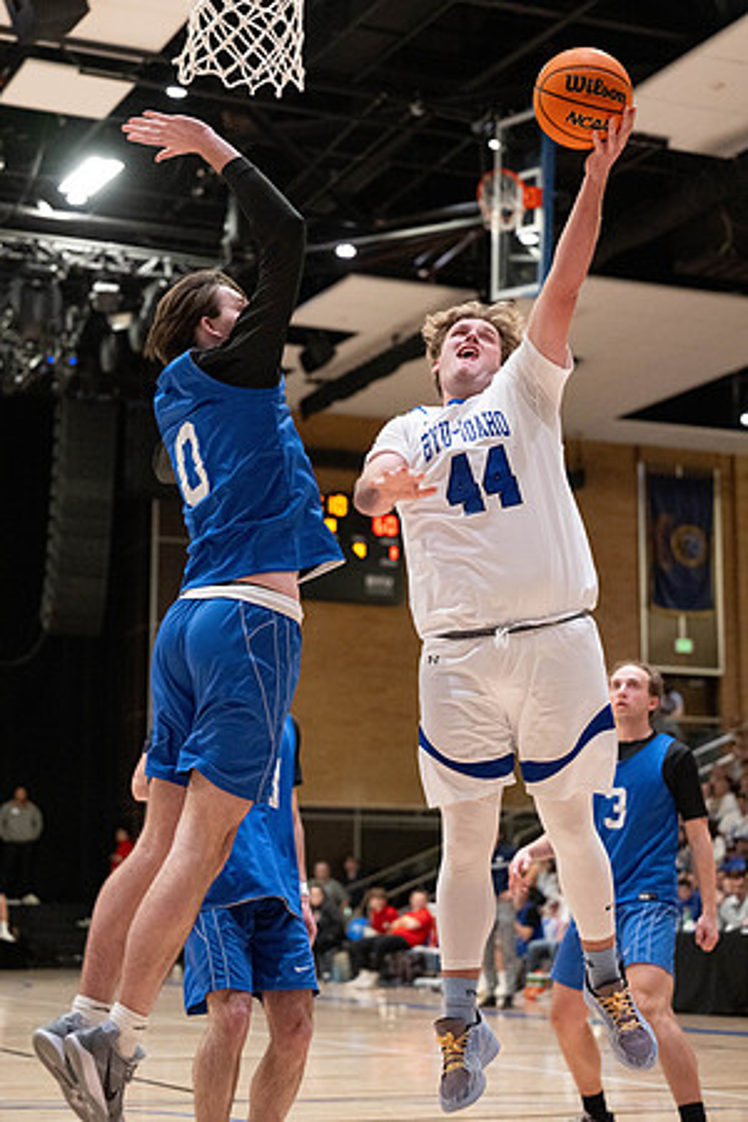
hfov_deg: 19.5
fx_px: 2181
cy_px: 561
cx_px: 374
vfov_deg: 28.8
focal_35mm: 70
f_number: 3.2
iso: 6400
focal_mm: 70
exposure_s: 1/500
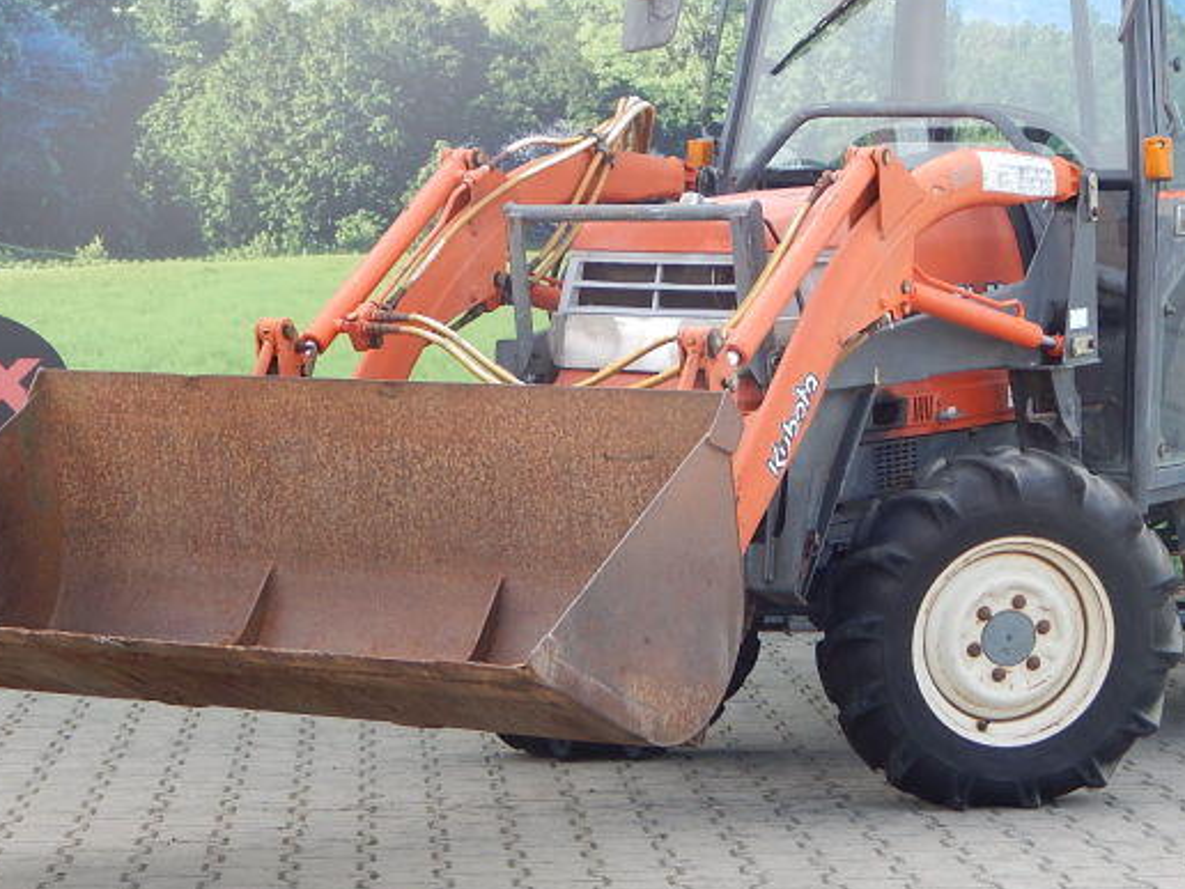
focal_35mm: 107
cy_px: 234
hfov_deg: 18.4
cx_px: 700
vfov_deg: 13.8
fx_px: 3663
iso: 125
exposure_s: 1/125
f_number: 4.1
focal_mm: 12.3
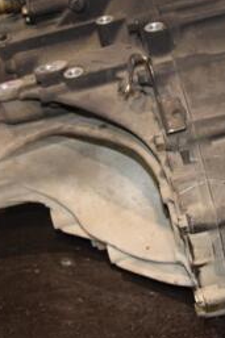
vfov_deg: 20.7
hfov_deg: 13.8
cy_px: 82
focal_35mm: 98
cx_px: 189
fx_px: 920
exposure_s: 1/60
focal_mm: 28
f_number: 5
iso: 800
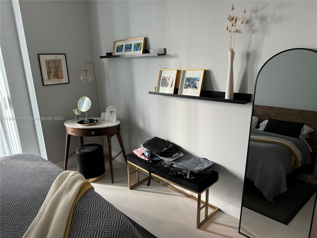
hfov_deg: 71.6
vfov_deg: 56.8
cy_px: 119
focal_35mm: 24
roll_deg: +2.4
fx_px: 220
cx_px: 158
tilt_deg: -15.9
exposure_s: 1/60
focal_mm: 6.86
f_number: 1.78
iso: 250
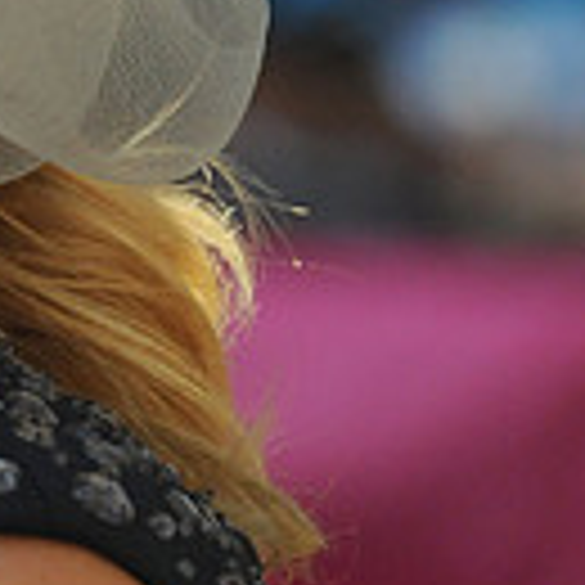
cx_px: -706
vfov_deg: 1.9
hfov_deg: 1.9
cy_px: -245
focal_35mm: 940
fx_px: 17971
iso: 1000
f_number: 5.6
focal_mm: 165
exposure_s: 1/2000
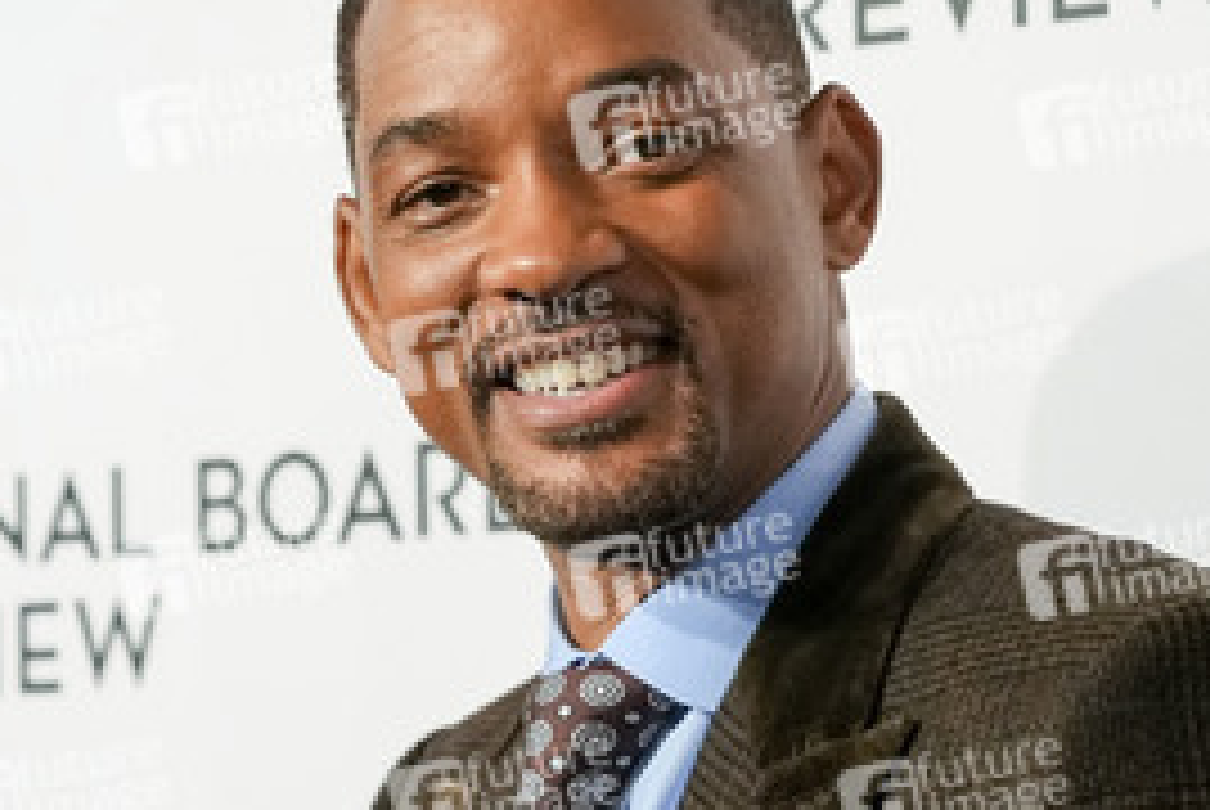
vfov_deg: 8.2
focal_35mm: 167
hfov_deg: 12.3
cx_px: 562
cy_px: 454
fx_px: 5619
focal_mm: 100
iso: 8000
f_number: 4.5
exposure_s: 1/400
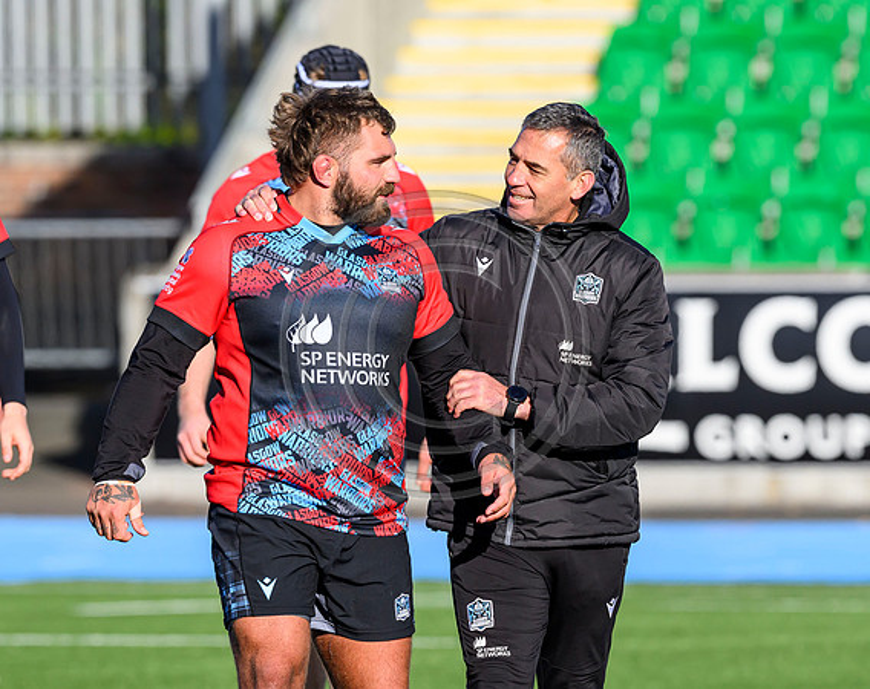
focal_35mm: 787
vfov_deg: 2.0
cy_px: 461
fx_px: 20194
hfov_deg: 2.5
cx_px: 526
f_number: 5.6
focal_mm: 400
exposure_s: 1/2000
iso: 500
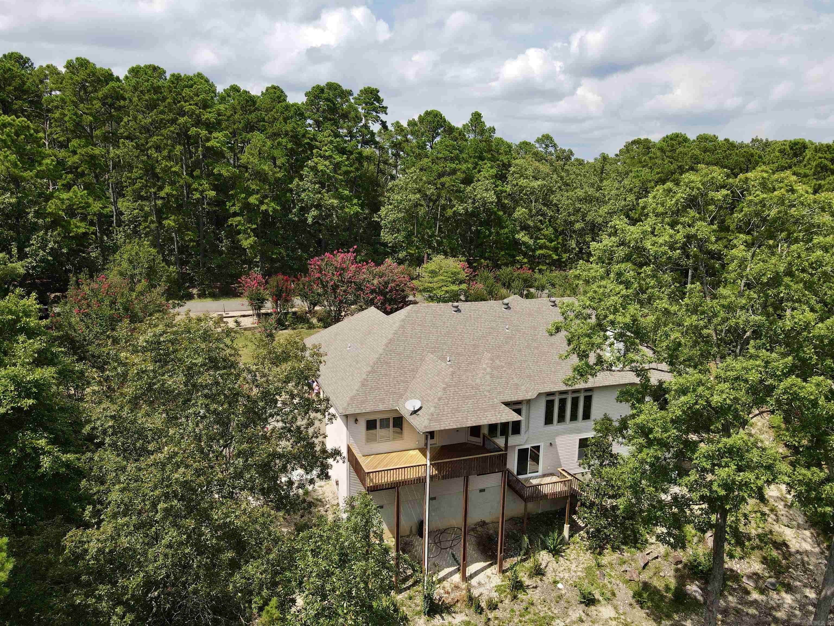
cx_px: 417
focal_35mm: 24
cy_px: 313
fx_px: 578
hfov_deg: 71.6
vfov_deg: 56.8
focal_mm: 4.5
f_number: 2.8
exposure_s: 1/640
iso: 100
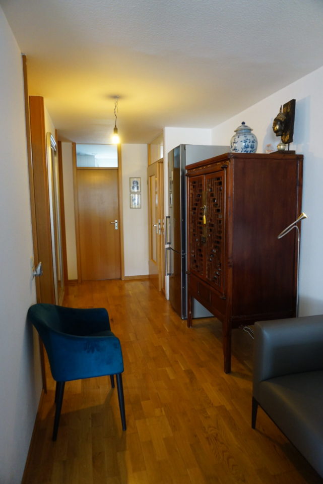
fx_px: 323
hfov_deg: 53.2
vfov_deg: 73.7
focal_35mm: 24
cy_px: 242
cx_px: 162
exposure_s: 1/60
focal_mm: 16
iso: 1000
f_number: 4
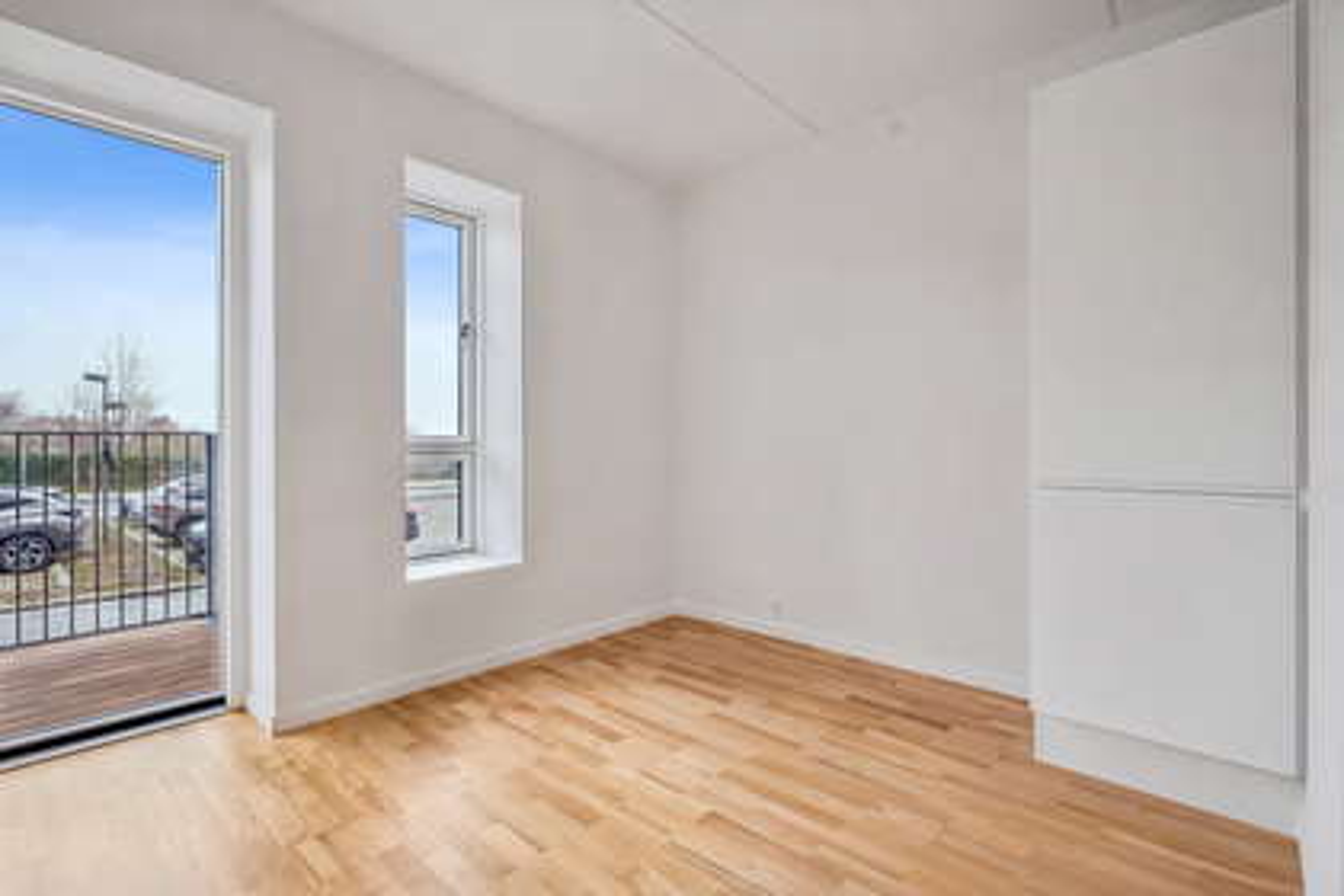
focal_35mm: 16
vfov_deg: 73.7
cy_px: 448
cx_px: 672
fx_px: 597
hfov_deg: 96.7
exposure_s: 1/15
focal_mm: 10.5
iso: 800
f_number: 7.1
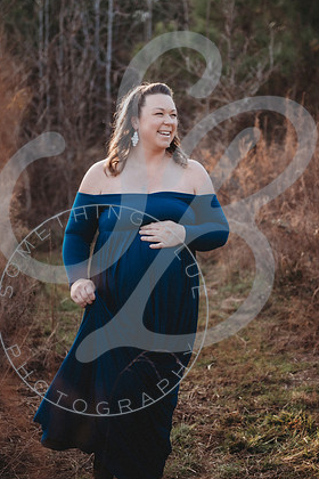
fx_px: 997
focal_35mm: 75
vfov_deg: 27.0
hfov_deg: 18.2
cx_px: 154
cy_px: 224
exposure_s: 1/640
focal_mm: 70
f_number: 2.8
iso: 100
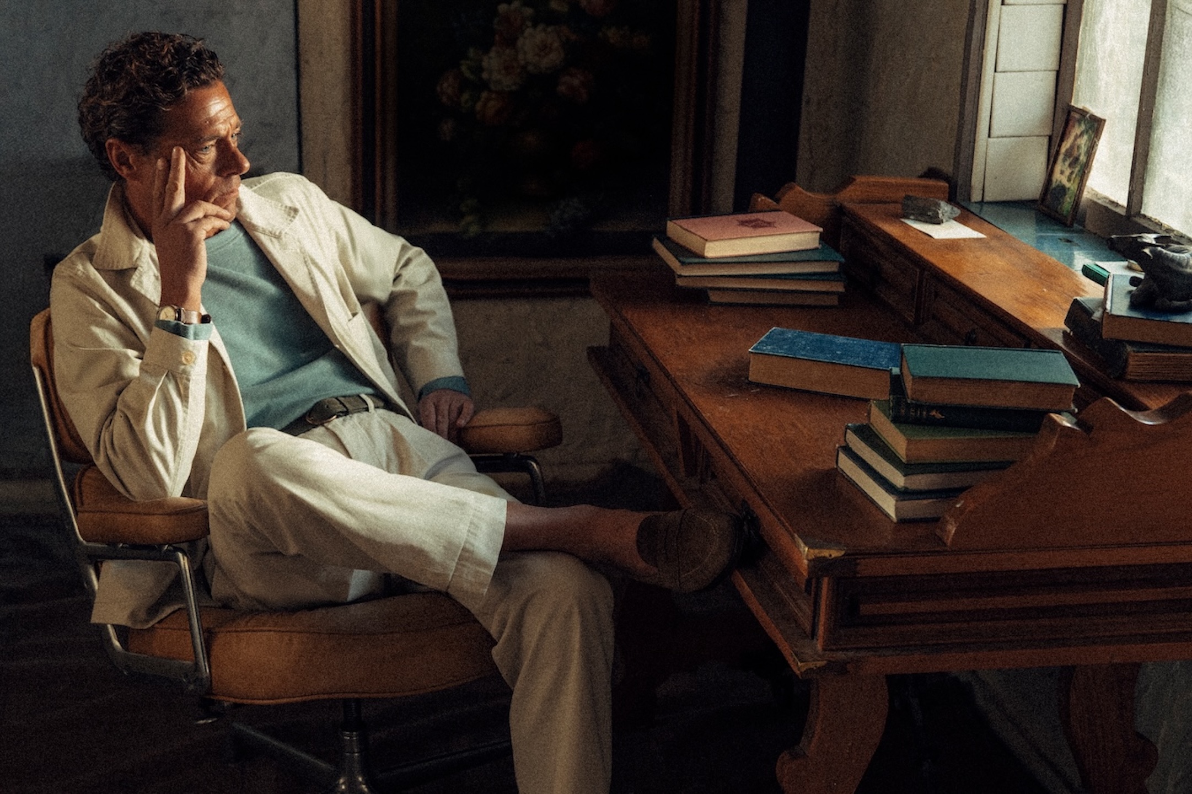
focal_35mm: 57
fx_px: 1887
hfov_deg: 35.1
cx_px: 596
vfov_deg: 23.8
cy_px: 397
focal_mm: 38
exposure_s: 1/200
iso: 800
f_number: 3.2
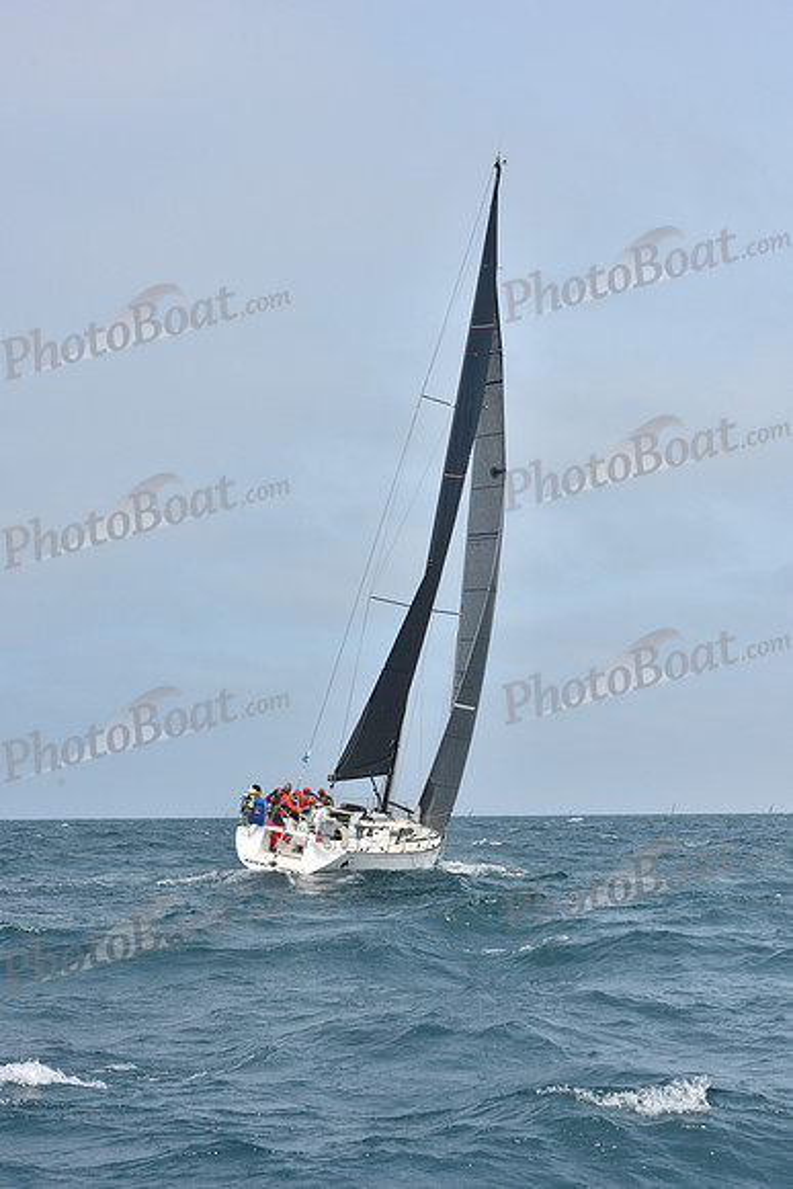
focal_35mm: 70
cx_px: 396
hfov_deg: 19.5
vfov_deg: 28.8
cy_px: 594
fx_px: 2311
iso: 250
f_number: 10
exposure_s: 1/800
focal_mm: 70
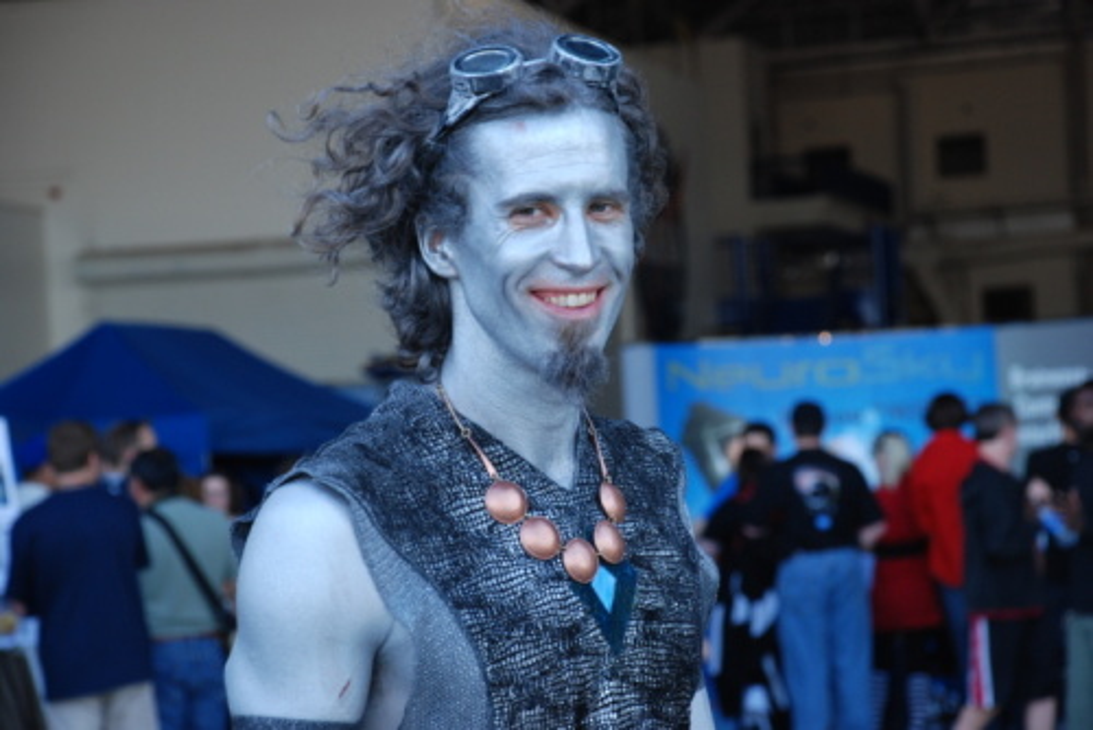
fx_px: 3873
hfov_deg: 16.1
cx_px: 546
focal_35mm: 128
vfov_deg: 10.8
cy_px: 365
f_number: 5.6
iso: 400
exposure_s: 1/100
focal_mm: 85
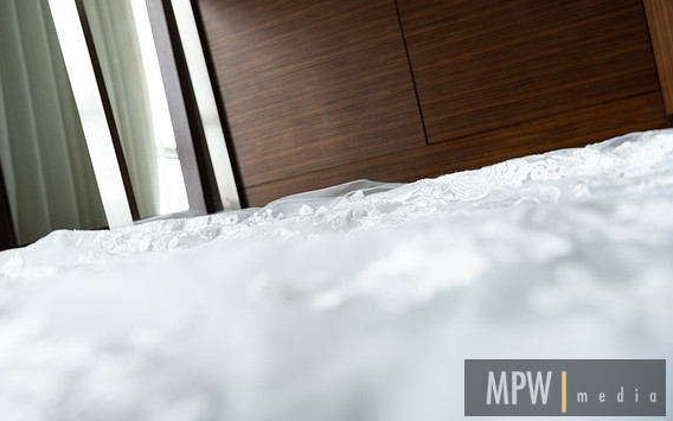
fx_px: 459
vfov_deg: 49.3
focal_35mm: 25
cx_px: 333
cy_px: 205
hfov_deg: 72.5
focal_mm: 16
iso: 320
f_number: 2.8
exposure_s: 1/125
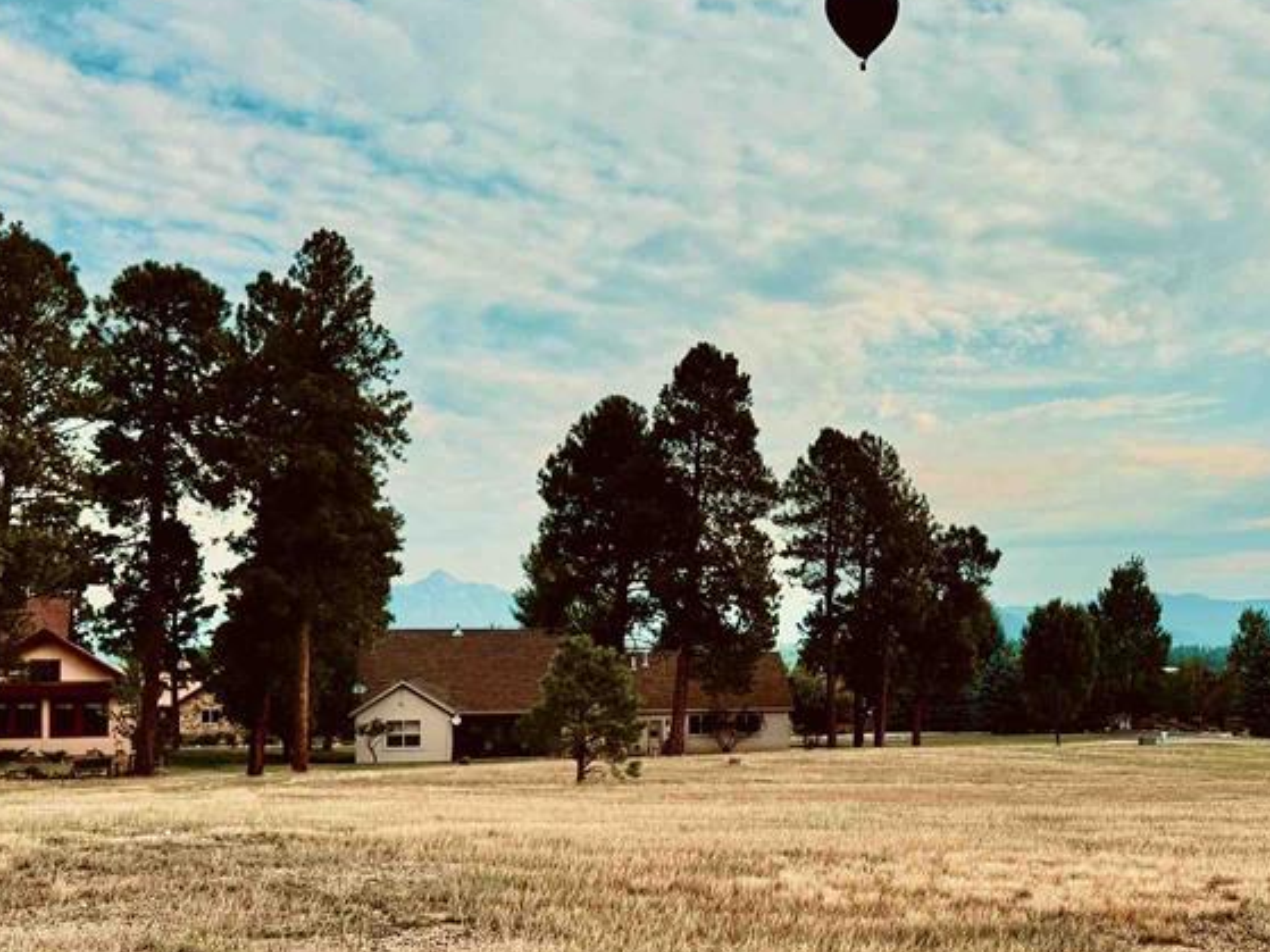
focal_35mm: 44
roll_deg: +1.0
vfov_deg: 32.5
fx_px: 1614
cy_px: 657
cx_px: 918
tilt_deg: +0.4
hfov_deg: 41.9
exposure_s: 1/4310
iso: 80
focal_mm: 6.76
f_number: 1.78
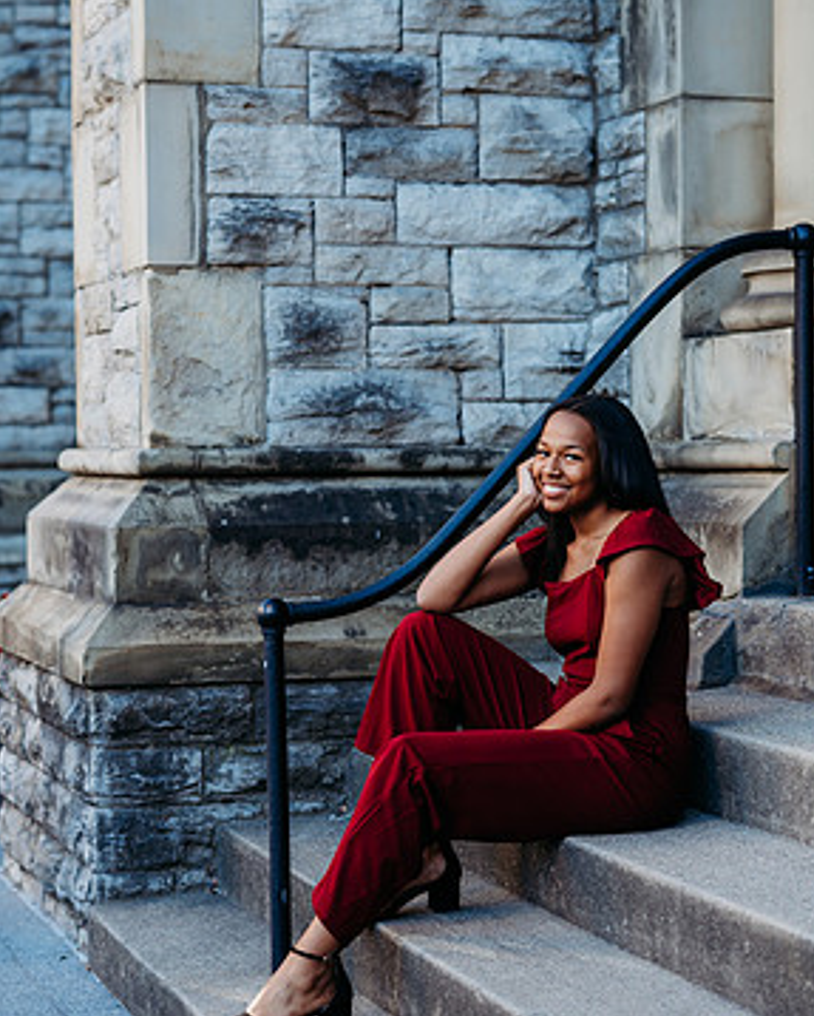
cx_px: 363
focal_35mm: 76
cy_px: 543
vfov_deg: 25.0
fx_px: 2286
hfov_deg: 20.2
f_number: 1.8
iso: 160
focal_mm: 50
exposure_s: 1/400
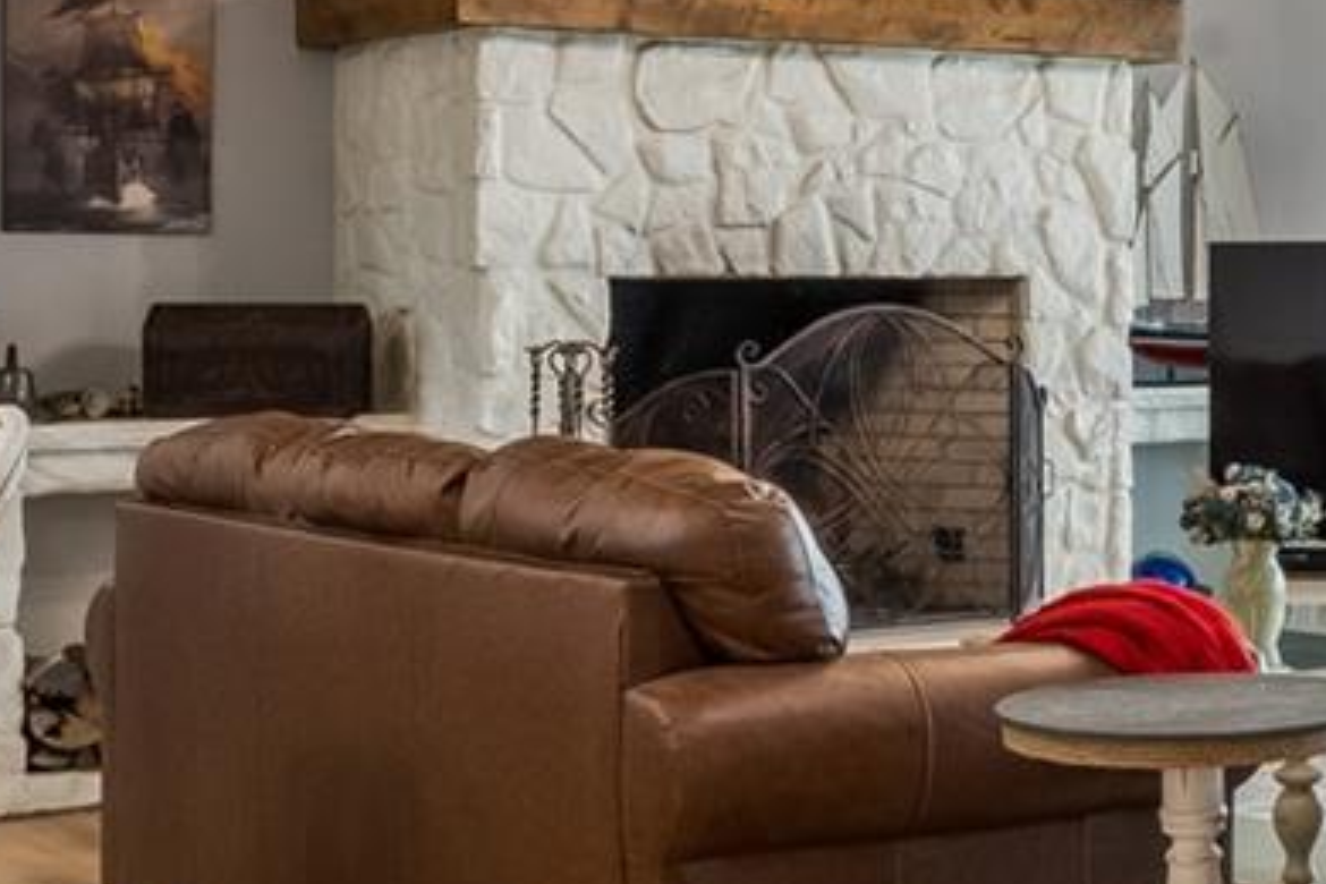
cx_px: 1476
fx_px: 3094
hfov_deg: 22.7
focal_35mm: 84
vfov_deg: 16.2
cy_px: 318
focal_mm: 16
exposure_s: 1/3.33
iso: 400
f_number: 16
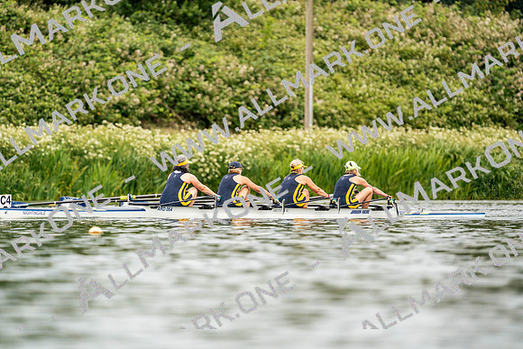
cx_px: 262
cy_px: 174
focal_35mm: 600
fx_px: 8718
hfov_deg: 3.4
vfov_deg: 2.3
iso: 400
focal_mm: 600
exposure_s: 1/2000
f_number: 6.3
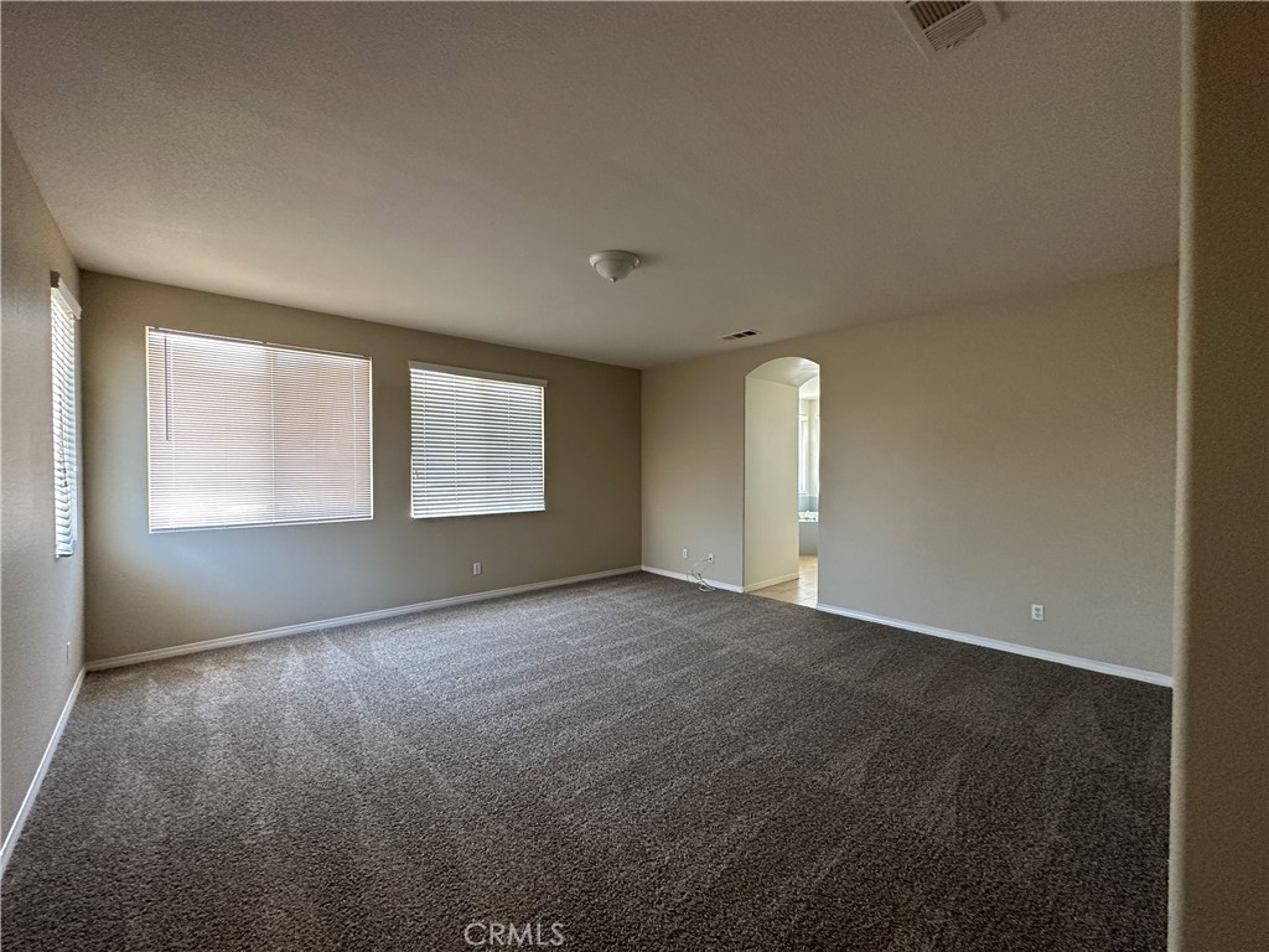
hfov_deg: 102.1
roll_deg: +0.0
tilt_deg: -1.9
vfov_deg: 85.7
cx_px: 634
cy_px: 476
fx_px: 513
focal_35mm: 14
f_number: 2.2
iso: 250
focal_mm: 2.22
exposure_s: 1/120
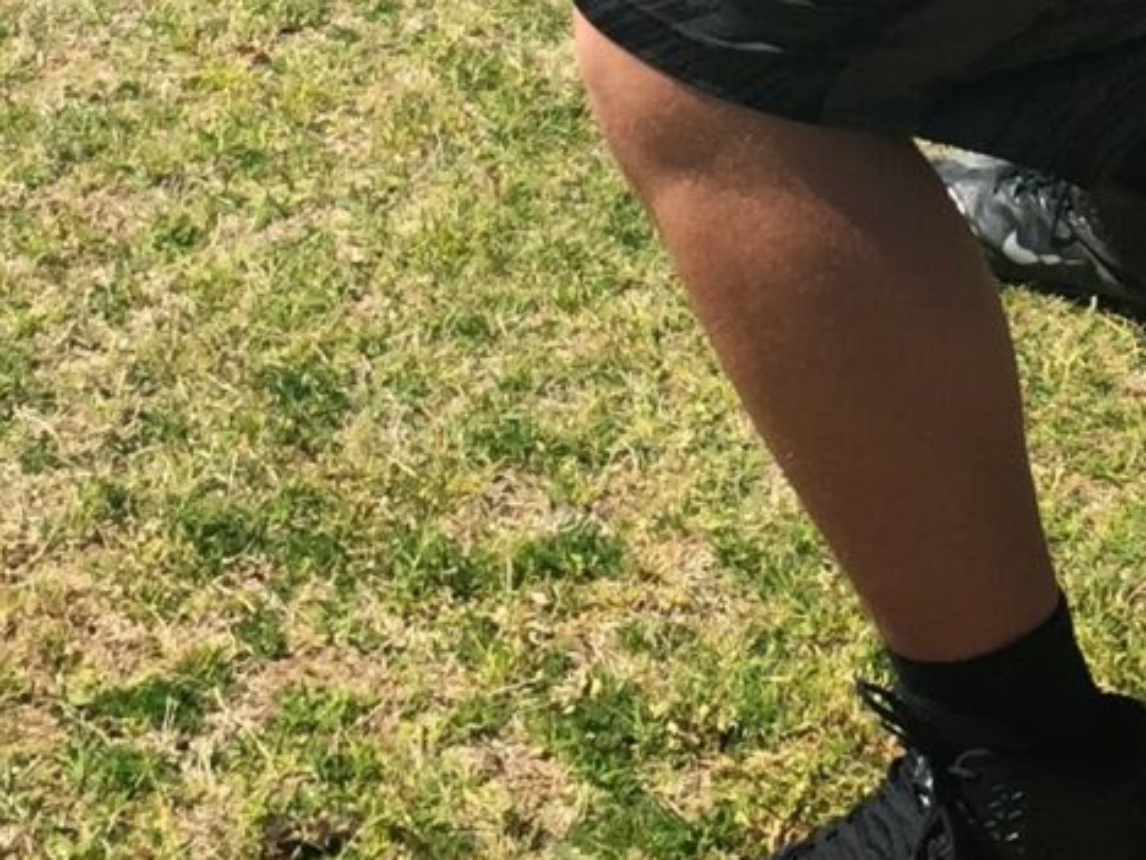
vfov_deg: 11.0
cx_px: 600
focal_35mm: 127
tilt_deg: -15.8
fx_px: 4204
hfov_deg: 15.5
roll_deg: -2.8
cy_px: -588
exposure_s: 1/1799
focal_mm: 4.15
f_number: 2.2
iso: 32
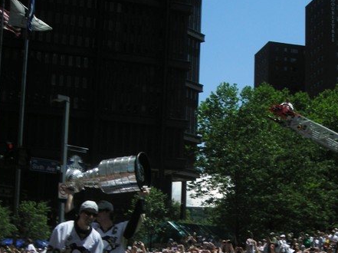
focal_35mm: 61
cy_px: 193
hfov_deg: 31.6
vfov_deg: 23.7
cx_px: 212
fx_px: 595
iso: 50
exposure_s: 1/573
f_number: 5.7
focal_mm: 5.7
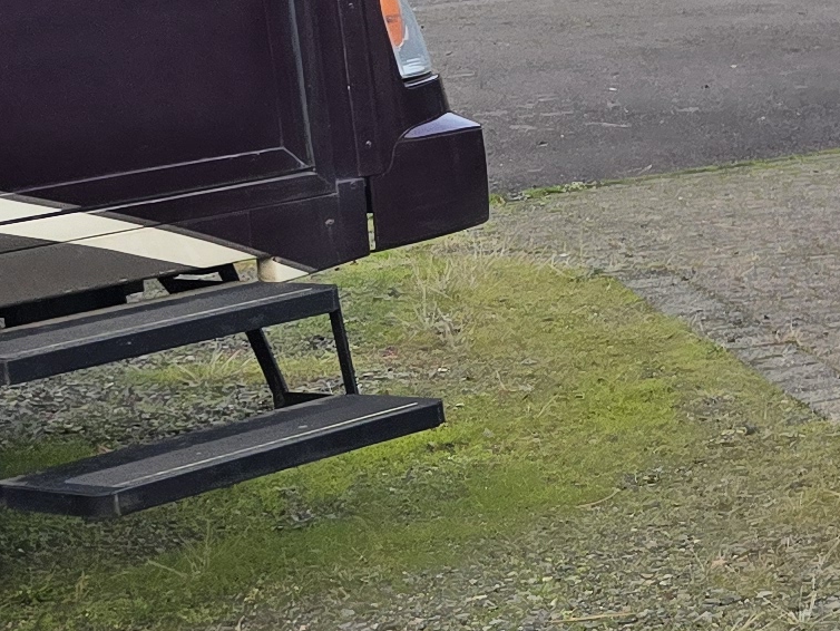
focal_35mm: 122
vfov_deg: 12.1
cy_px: 47
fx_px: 2961
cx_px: 2191
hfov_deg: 12.0
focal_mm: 6.3
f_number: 1.7
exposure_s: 1/180
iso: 64
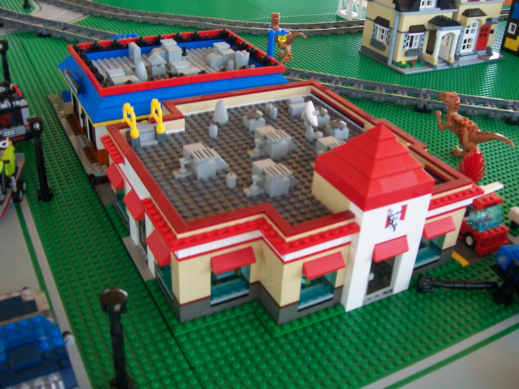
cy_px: 194
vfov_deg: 38.7
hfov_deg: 50.1
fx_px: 555
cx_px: 264
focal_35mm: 37
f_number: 2.7
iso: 80
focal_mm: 6
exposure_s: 1/100
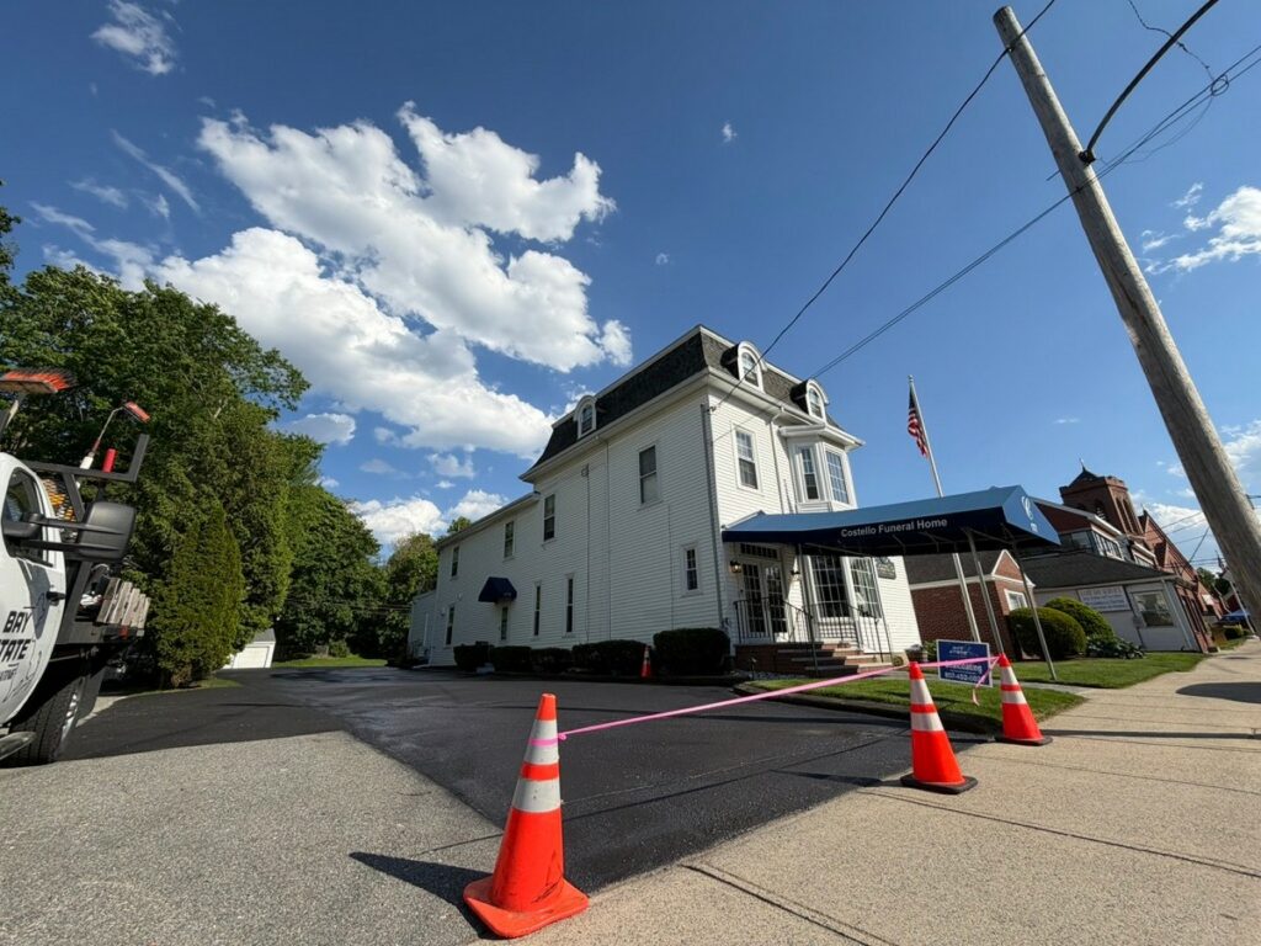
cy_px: 473
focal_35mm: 14
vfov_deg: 85.7
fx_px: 510
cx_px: 630
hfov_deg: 102.1
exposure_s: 1/1017
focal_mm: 2.22
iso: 20
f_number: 2.2
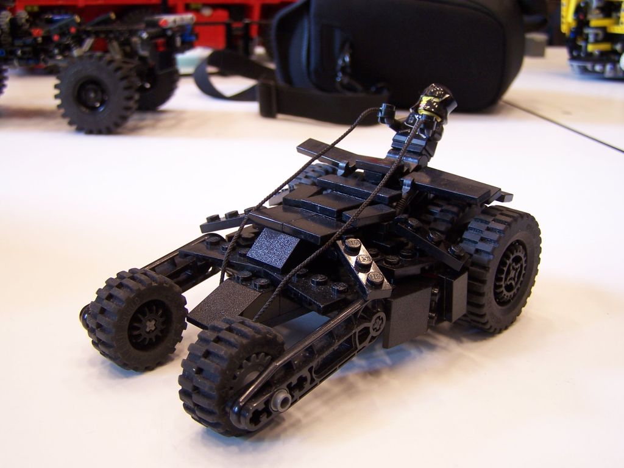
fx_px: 685
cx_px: 312
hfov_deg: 49.0
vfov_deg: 37.7
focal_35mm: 38
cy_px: 234
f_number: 2.8
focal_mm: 6.3
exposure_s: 1/6
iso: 80
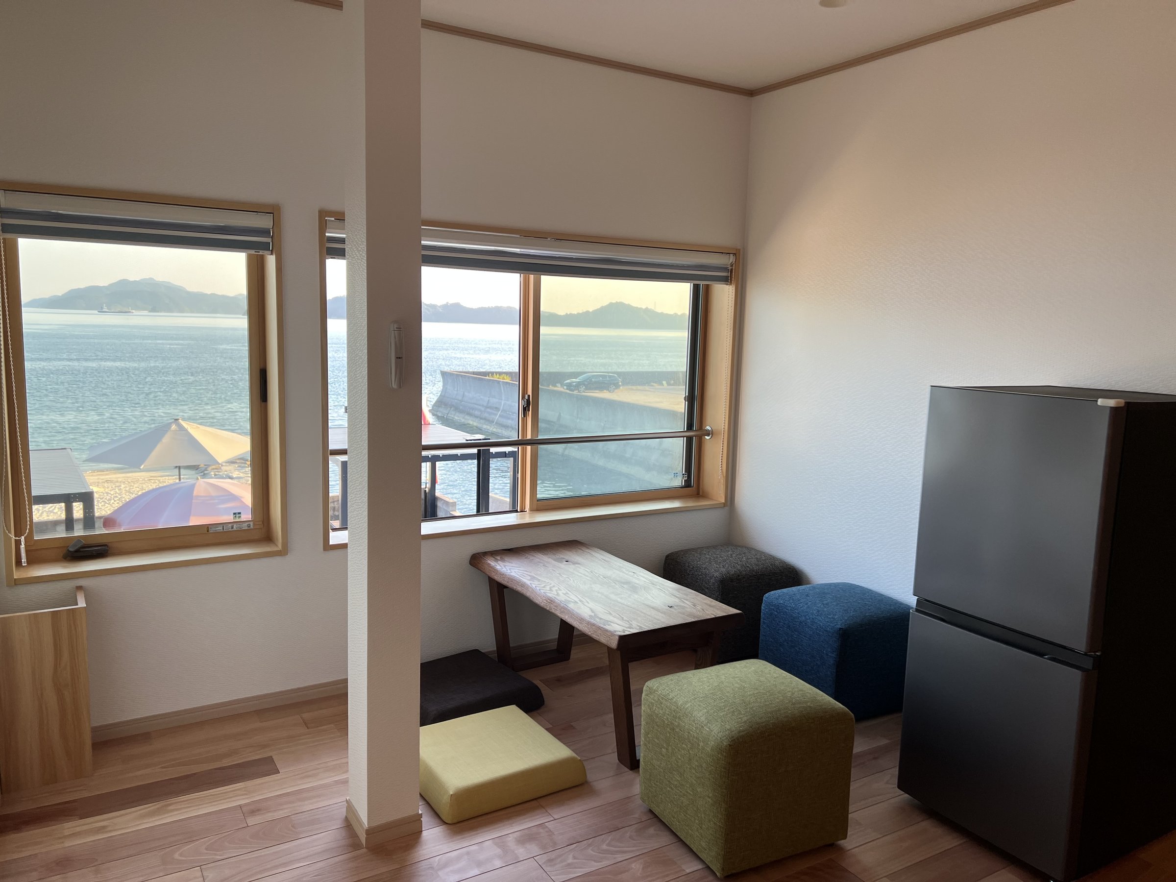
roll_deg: -1.2
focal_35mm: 26
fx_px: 883
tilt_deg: -7.1
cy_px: 441
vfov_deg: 53.1
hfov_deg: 67.3
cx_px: 588
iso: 40
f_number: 1.5
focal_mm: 5.7
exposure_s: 1/121
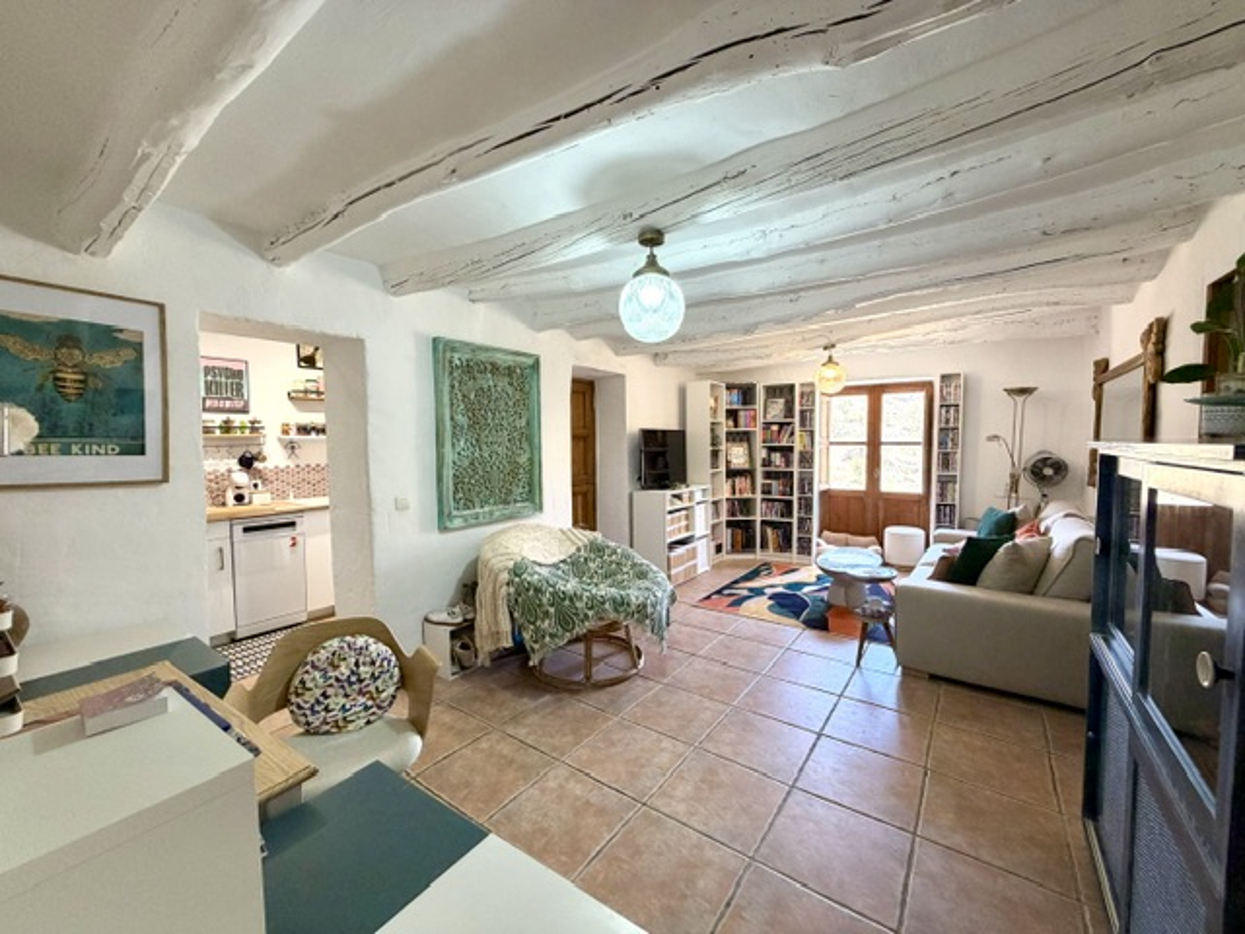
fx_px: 504
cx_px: 622
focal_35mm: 14
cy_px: 467
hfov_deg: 102.1
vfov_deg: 85.7
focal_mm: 2.22
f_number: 2.2
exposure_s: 1/50
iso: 160
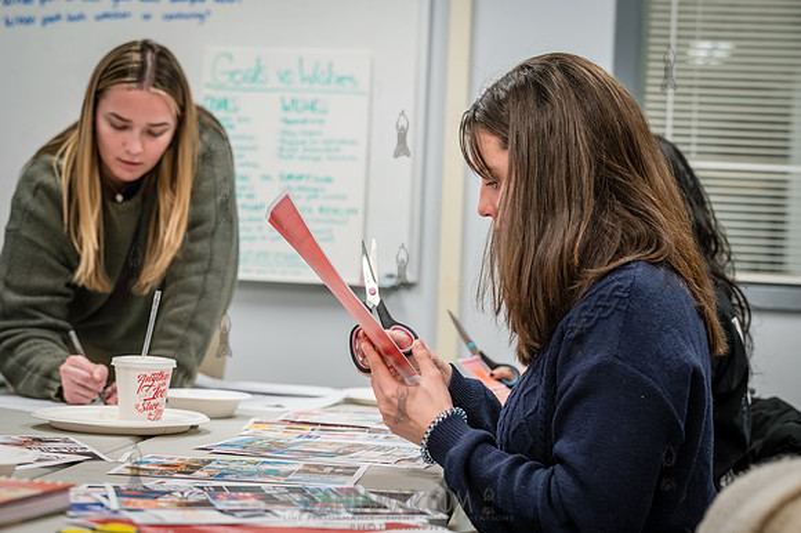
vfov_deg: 20.9
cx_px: 400
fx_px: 1445
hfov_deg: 31.0
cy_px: 266
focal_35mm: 65
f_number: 4
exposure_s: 1/400
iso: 4000
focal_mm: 65
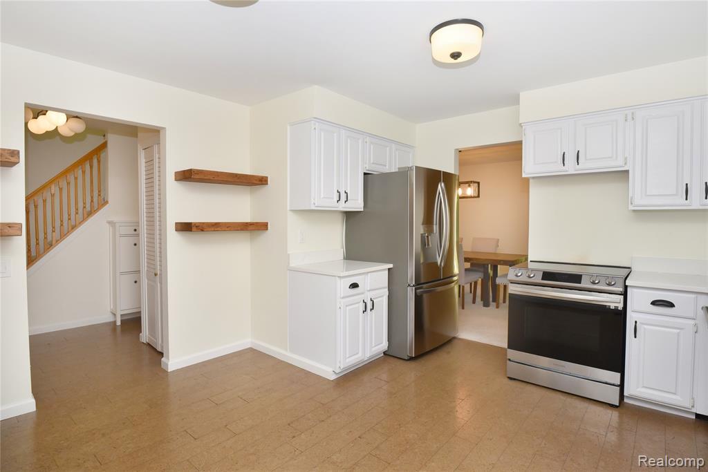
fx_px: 334
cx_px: 354
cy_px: 236
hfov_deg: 93.3
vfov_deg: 70.5
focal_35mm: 17
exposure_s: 1/60
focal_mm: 17
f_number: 13
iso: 800
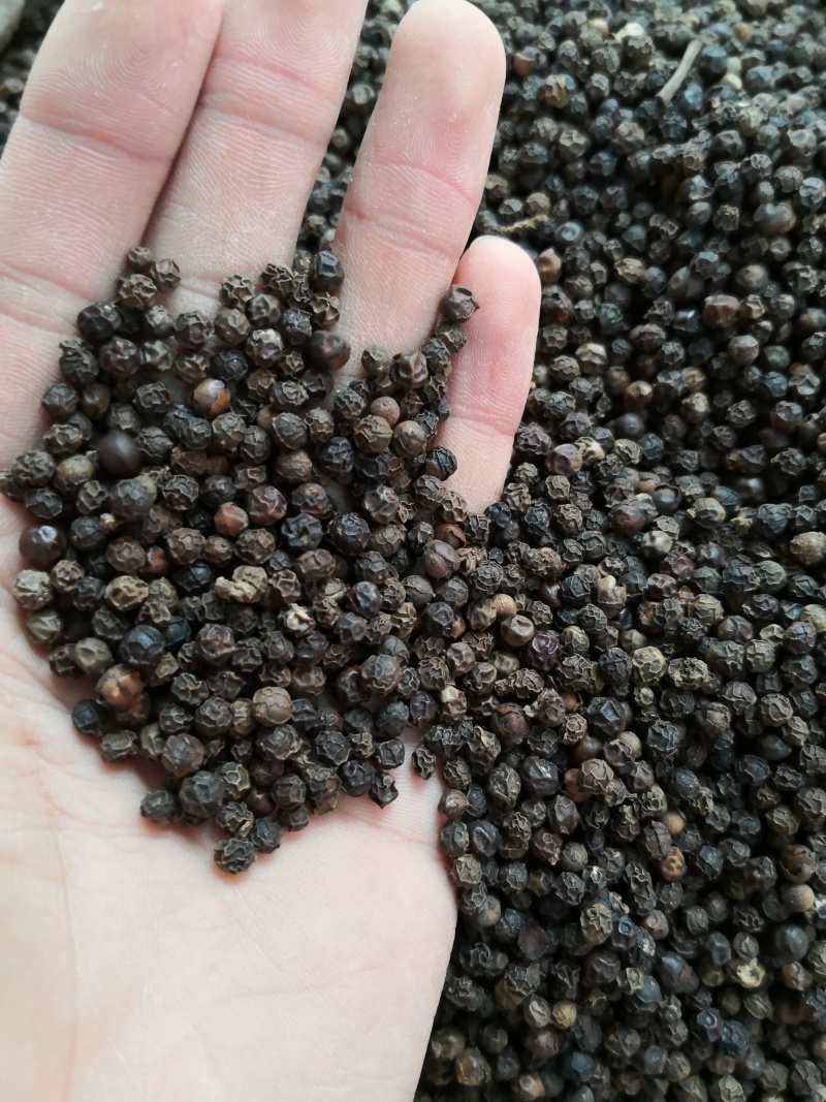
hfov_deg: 51.3
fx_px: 859
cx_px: 413
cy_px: 551
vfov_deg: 65.3
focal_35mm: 27
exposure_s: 1/25
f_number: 1.6
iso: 400
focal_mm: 3.95
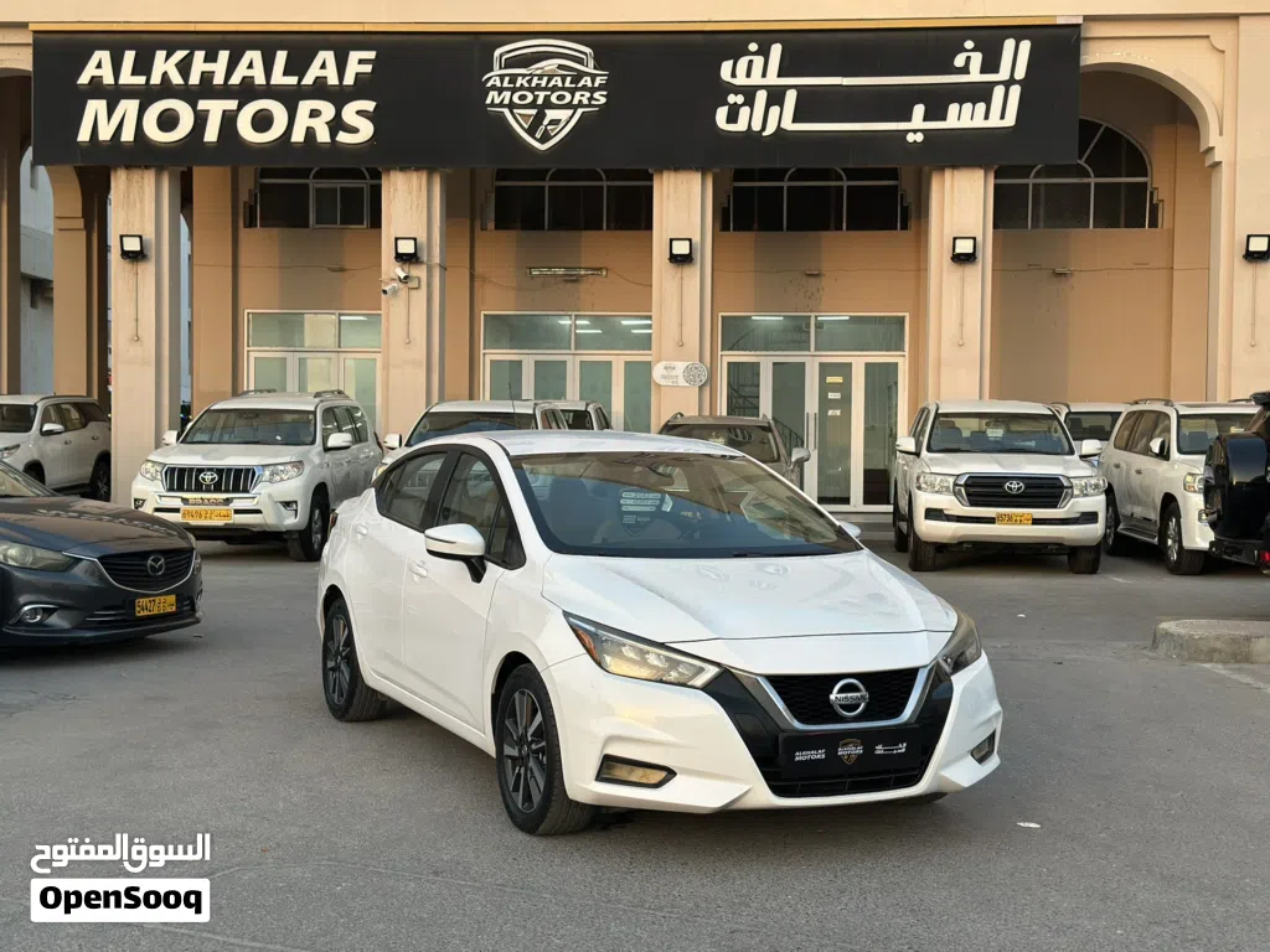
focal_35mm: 48
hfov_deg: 39.7
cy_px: 476
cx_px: 635
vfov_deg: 30.3
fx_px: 1761
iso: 80
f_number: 1.78
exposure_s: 1/389
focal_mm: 6.86
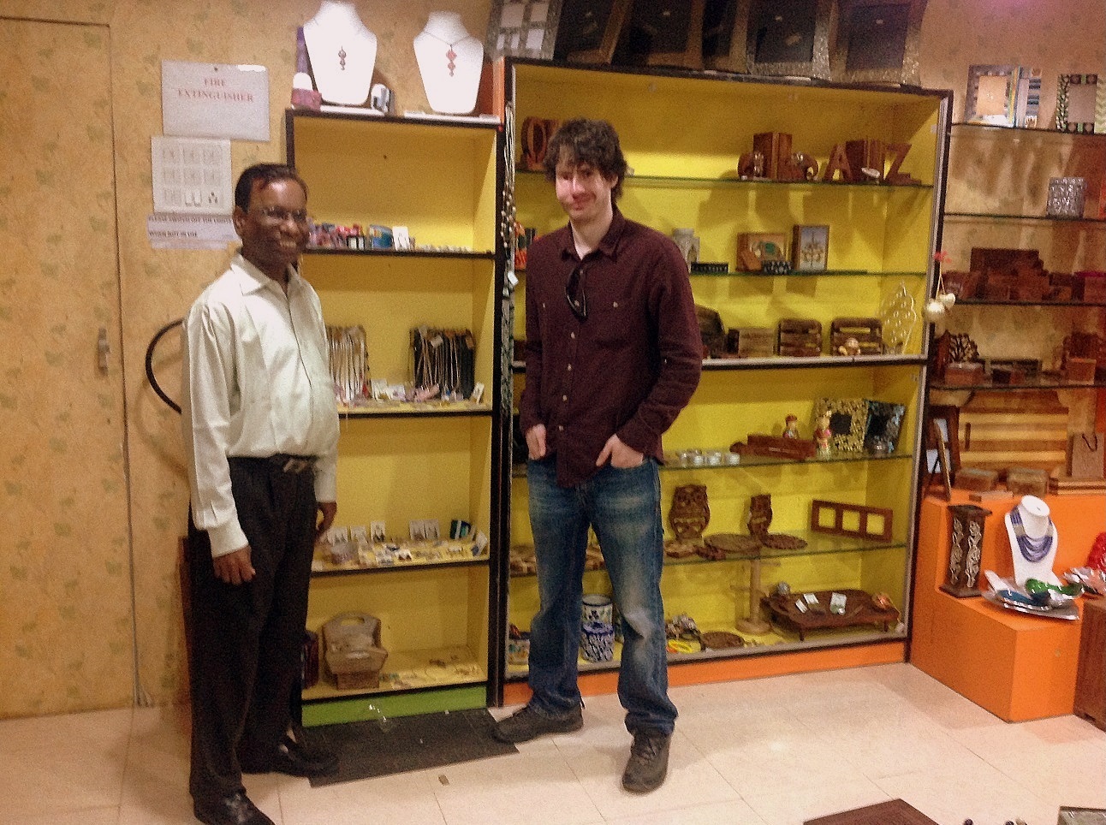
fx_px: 1116
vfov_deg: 40.6
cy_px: 412
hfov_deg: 52.7
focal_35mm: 35
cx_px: 553
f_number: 2.4
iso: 320
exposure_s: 1/17
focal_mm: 4.28
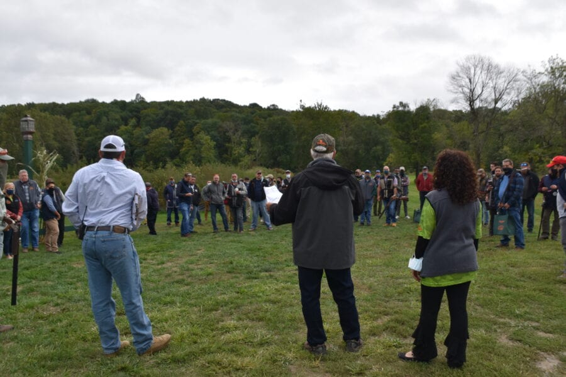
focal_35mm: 27
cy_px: 188
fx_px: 424
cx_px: 283
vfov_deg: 47.9
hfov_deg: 67.4
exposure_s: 1/250
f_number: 8
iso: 250
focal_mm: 18
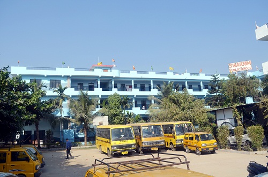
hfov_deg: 57.3
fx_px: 245
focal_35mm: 33
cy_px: 88
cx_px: 134
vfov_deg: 39.8
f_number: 8
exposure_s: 1/400
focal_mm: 22
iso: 100
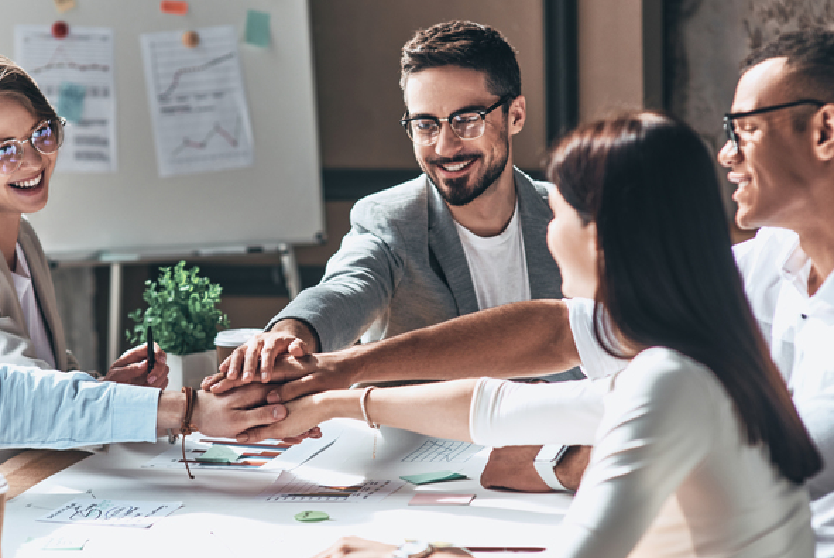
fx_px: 2666
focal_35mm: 115
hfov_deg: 17.8
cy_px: 304
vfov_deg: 11.9
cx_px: 330
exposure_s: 1/200
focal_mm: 85
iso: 200
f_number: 2.5
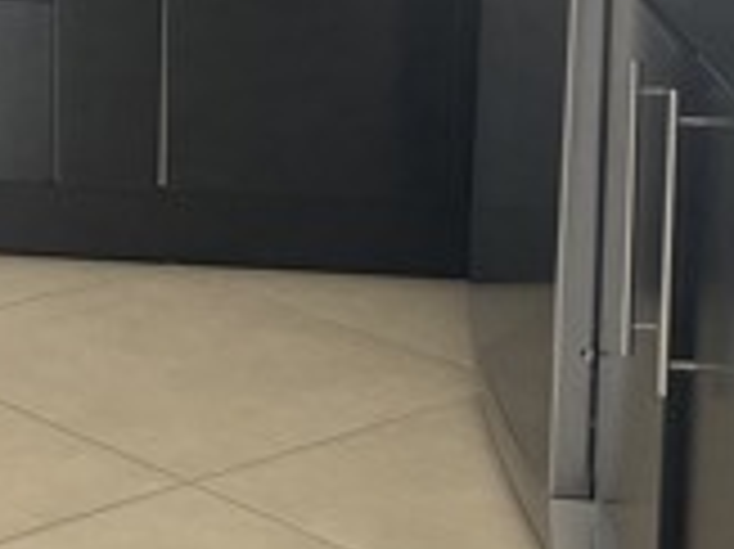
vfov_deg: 11.2
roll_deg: +0.5
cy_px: -238
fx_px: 2712
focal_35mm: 128
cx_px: -419
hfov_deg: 14.3
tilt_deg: -6.0
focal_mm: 5.1
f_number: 1.6
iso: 125
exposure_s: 1/121
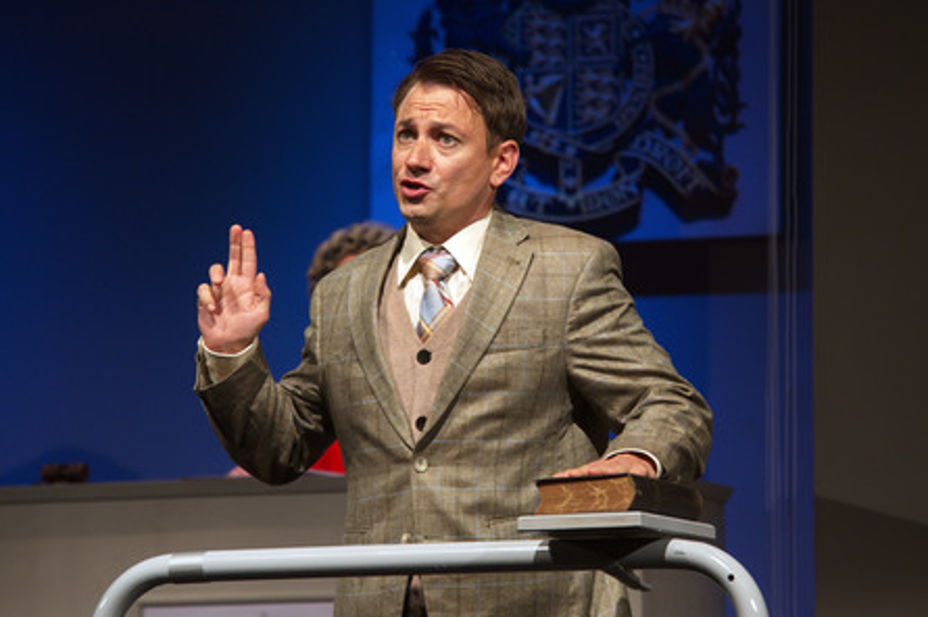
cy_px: 311
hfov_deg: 14.0
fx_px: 3786
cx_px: 464
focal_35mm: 147
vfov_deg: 9.3
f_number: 7.1
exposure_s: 1/100
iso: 1600
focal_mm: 145
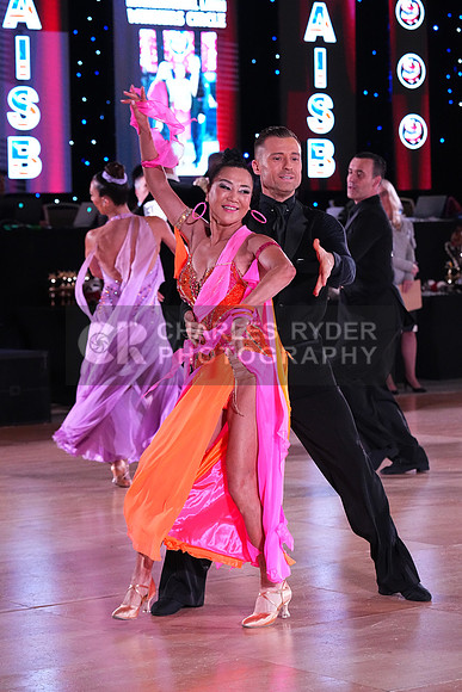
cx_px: 231
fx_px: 2078
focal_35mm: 108
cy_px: 346
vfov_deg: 18.9
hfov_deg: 12.7
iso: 8000
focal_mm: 108
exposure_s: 1/400
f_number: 5.6
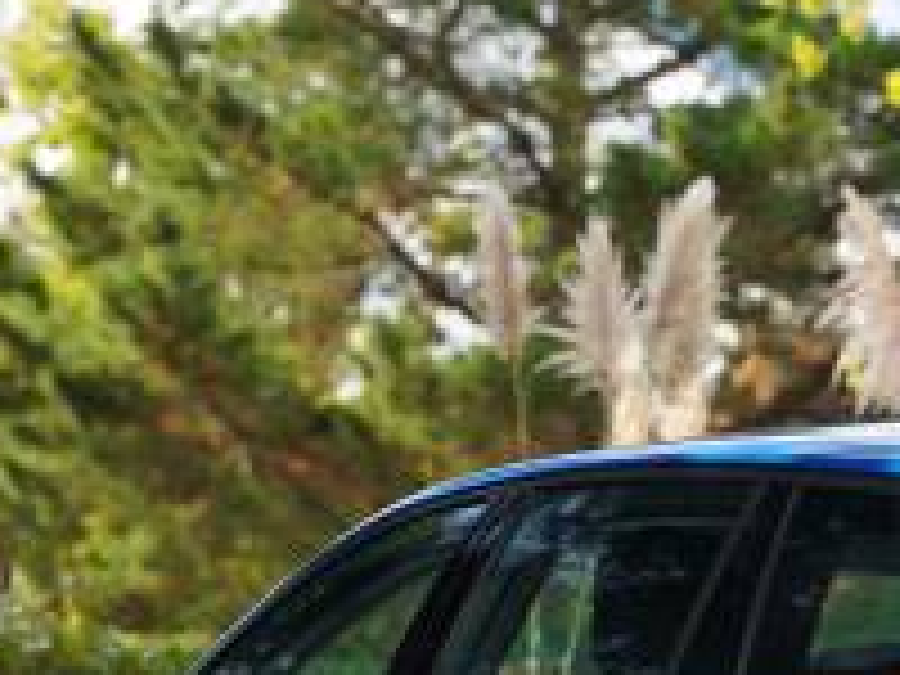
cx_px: 1080
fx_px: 5006
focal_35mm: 193
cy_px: 886
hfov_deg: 10.1
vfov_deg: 7.6
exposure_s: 1/160
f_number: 4
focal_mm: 62.5
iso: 125
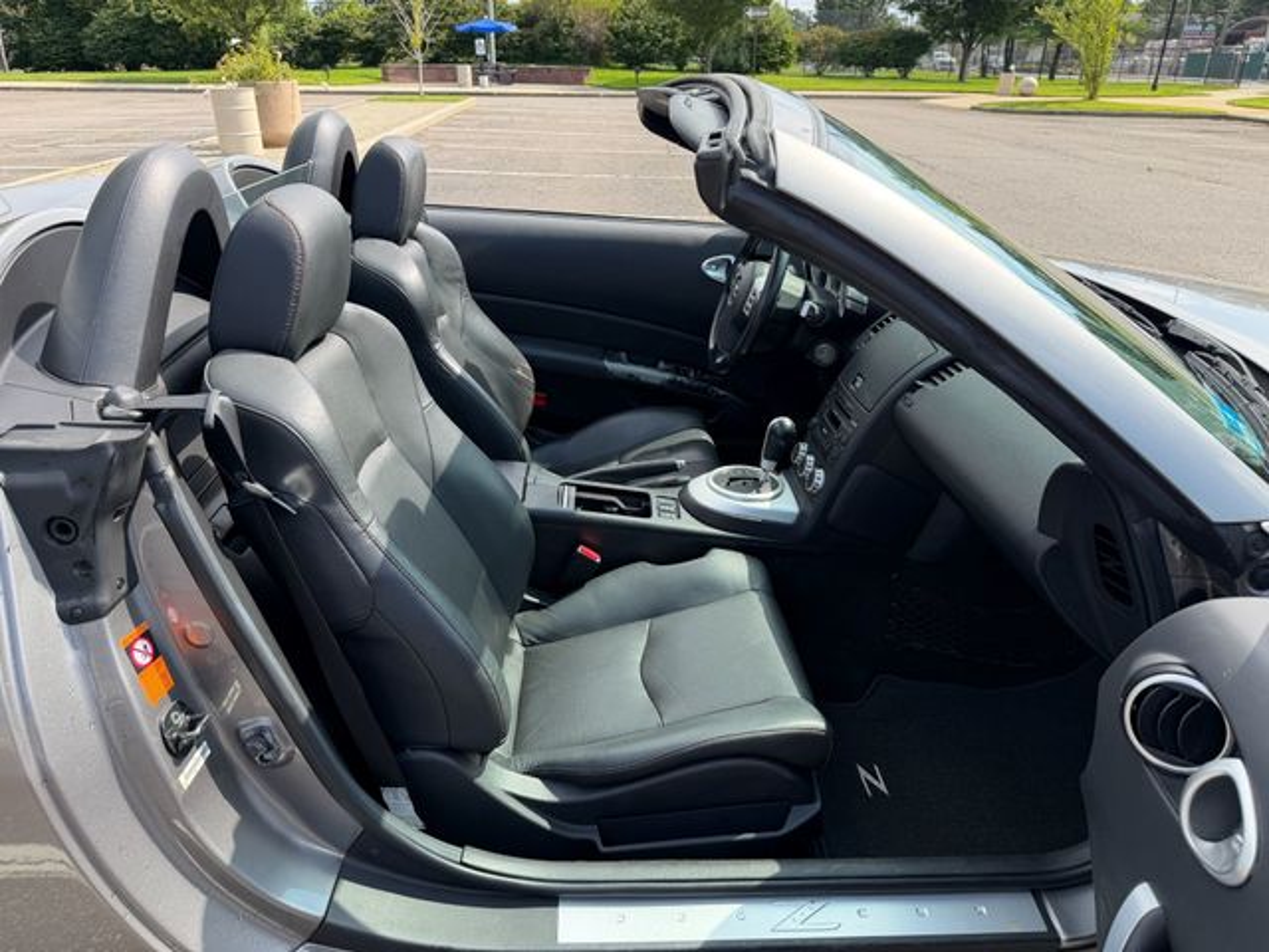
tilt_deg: -24.6
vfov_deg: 56.8
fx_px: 880
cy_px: 476
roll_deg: -0.4
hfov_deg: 71.6
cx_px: 634
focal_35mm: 24
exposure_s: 1/1493
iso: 80
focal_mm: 6.76
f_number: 1.78
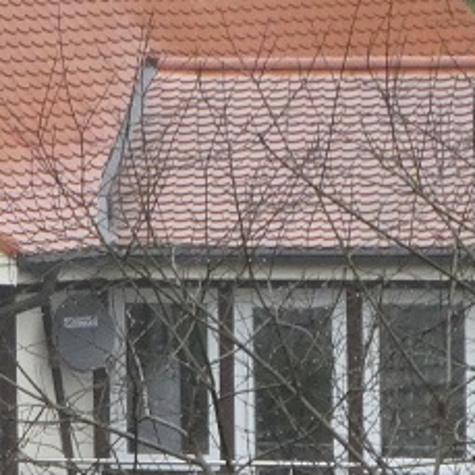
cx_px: -143
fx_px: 10355
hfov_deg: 2.6
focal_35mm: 667
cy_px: 498
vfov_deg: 2.6
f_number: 5.5
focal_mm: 28.7
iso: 500
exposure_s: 1/80
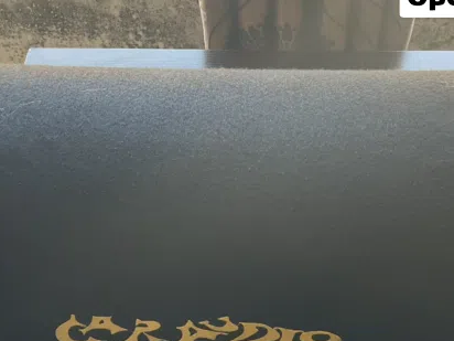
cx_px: 234
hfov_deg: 42.1
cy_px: 177
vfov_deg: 32.2
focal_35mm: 45
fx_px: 590
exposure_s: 1/60
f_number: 1.8
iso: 200
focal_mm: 3
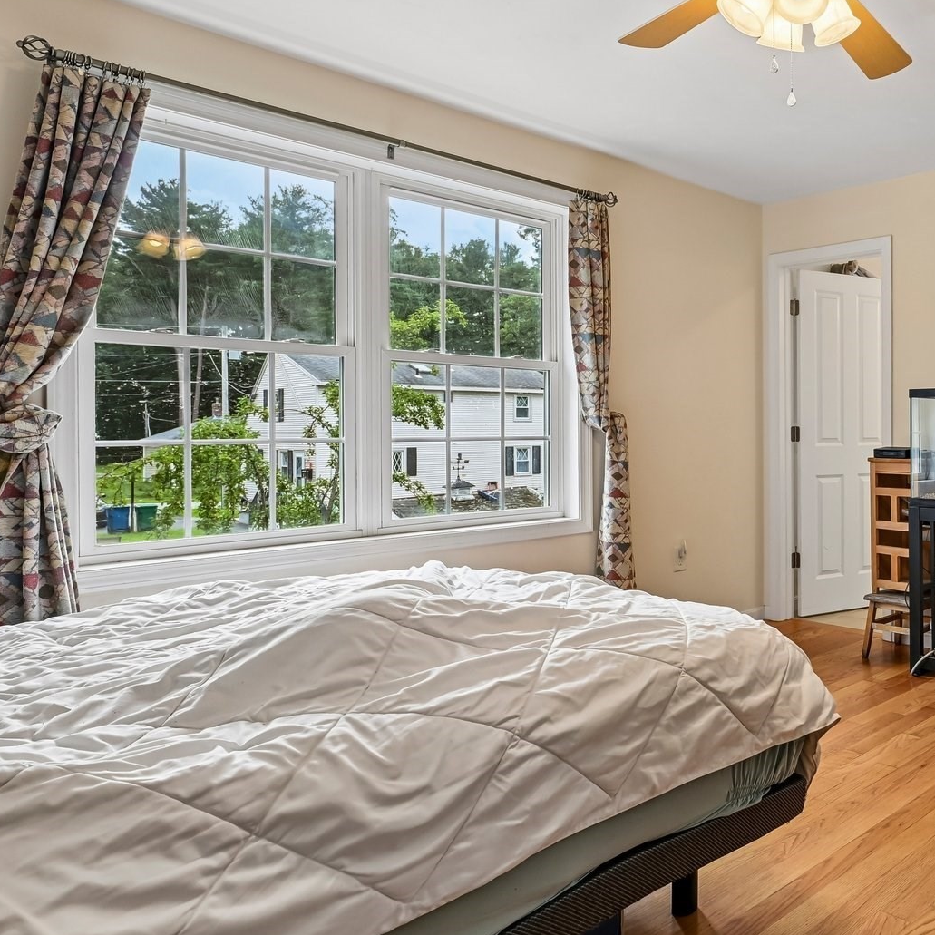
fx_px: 825
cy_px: 432
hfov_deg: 50.8
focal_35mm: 27
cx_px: 876
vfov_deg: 59.0
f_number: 8
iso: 400
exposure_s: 1/50
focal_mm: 16
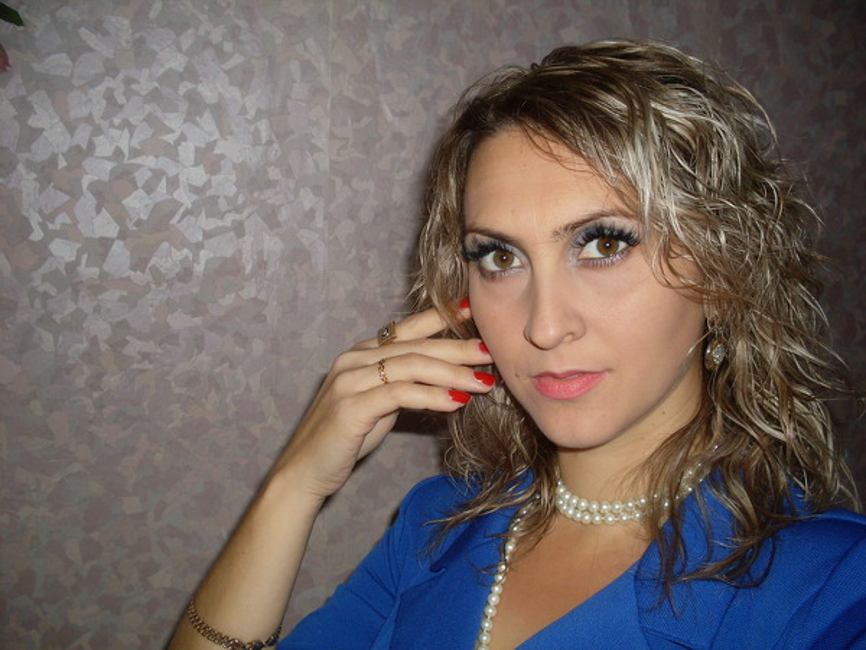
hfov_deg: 49.0
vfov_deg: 37.7
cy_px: 325
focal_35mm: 38
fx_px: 951
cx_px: 433
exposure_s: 1/45
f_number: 2.8
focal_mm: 6.3
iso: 100
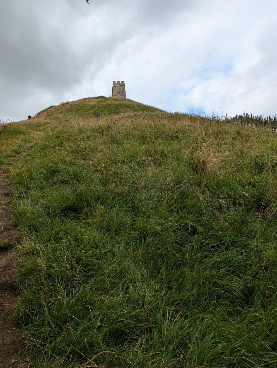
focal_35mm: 29
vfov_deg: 61.3
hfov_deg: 48.2
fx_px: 309
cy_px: 158
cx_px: 116
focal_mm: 6.9
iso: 21
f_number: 1.68
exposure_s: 1/951
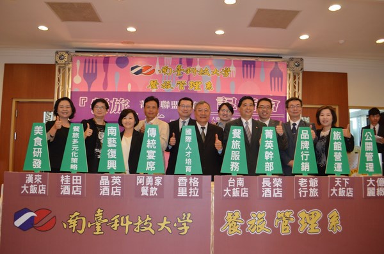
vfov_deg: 47.7
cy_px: 127
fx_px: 287
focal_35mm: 27
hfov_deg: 67.5
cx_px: 192
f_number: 3.5
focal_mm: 18
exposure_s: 1/60
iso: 1100
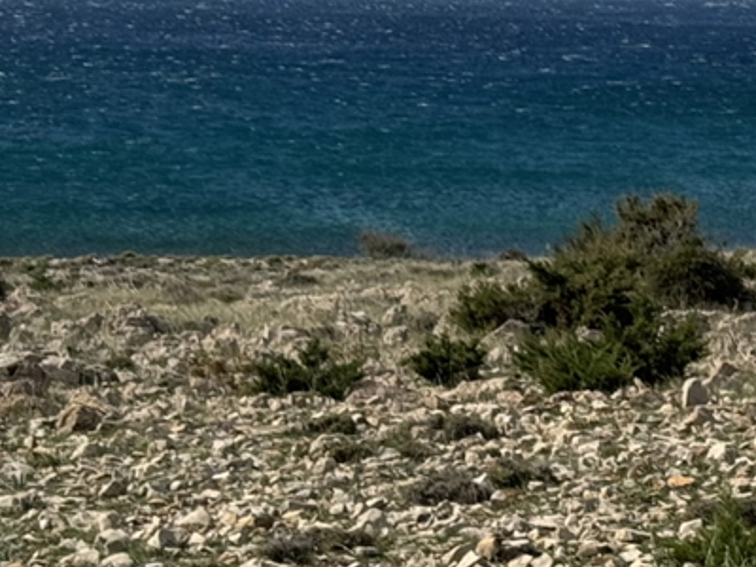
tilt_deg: -0.2
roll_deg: -1.6
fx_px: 3145
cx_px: 1102
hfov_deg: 13.0
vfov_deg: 10.3
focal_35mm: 144
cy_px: 70
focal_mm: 6.76
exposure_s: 1/7092
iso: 64
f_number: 1.78
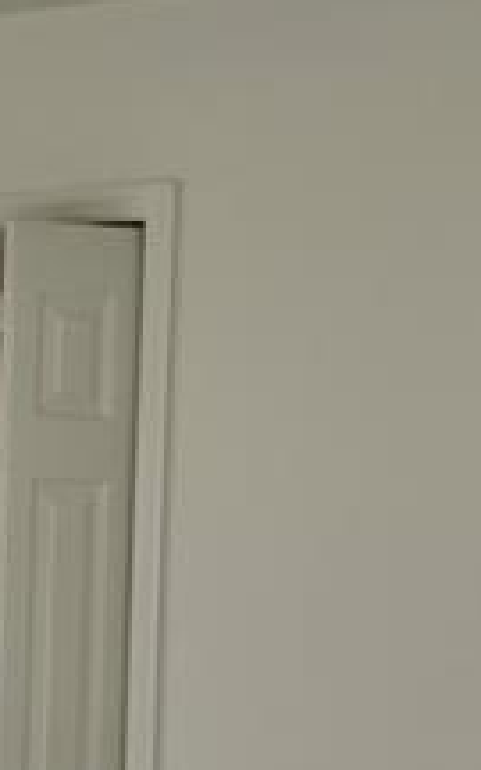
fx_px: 2370
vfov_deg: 18.3
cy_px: 620
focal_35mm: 113
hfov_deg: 10.5
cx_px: -524
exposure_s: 1/80
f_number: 2
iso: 125
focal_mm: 7.6
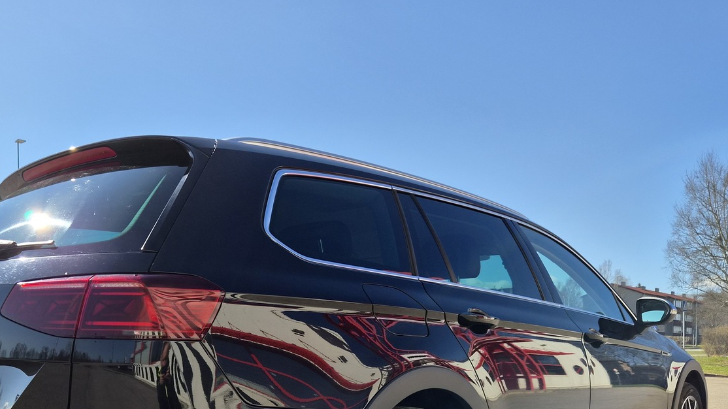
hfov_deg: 54.7
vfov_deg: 31.5
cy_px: 358
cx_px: 275
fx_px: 695
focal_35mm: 36
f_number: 1.8
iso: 80
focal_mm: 5.4
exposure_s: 1/5520
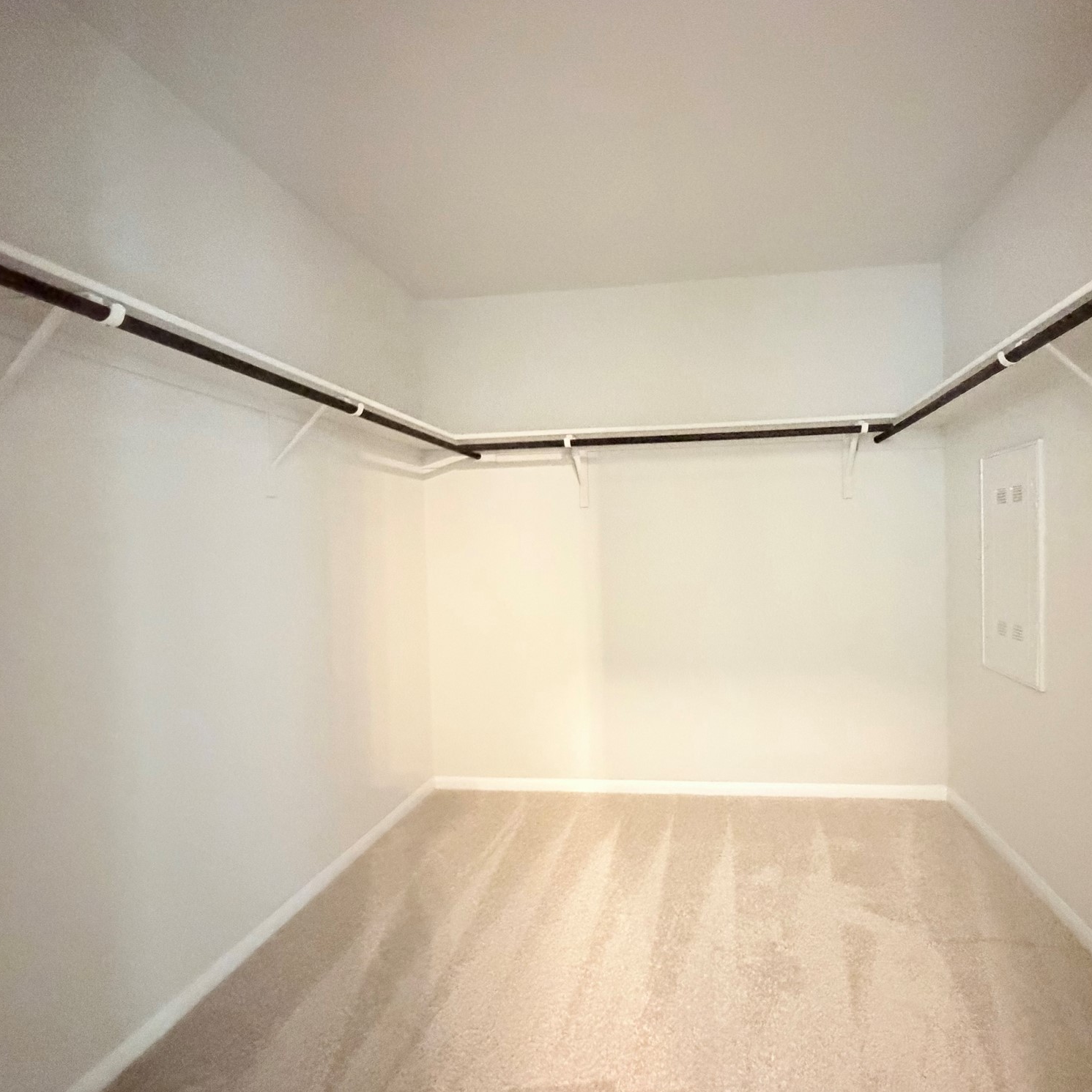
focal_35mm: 17
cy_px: 557
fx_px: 607
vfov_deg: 84.0
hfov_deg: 83.3
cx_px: 637
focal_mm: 2.22
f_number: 2.2
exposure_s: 1/30
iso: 2500
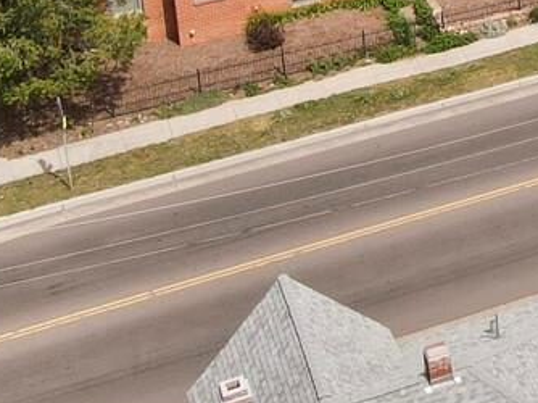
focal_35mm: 115
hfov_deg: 15.3
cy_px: -368
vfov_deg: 11.7
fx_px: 1786
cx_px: 904
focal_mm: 4.5
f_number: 2.8
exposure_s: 1/350
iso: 110
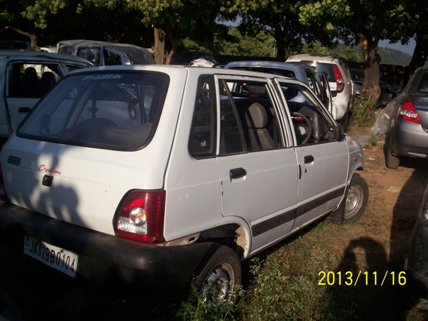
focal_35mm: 36
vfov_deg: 39.6
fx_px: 445
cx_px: 214
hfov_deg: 51.4
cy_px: 160
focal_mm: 5.9
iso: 100
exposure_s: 1/935
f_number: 4.5
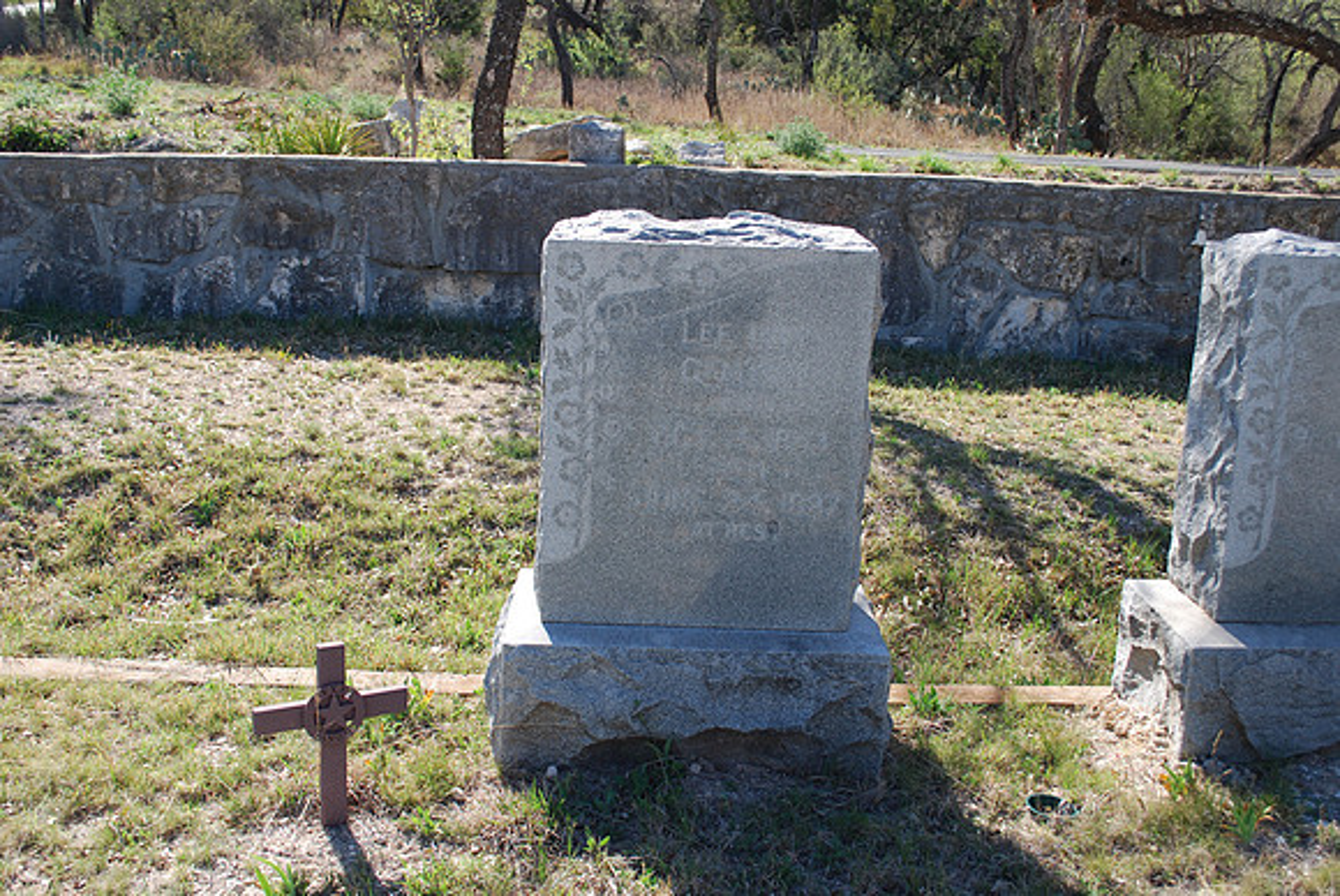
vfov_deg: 37.0
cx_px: 670
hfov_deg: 53.1
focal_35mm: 36
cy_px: 448
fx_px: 1341
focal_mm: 24
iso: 100
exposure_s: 1/160
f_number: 6.3
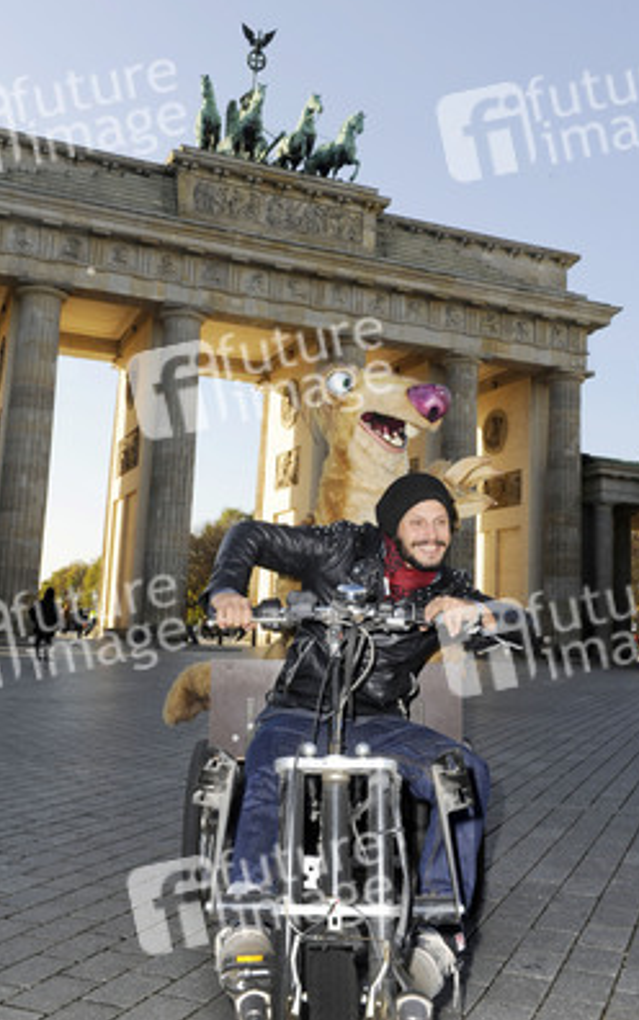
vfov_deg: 55.3
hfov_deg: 36.3
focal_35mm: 35
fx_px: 974
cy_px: 507
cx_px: 336
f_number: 11
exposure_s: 1/320
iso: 500
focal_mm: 34
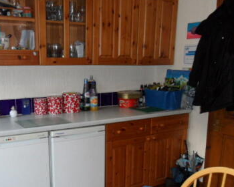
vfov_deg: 37.8
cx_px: 96
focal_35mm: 39
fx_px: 270
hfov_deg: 46.6
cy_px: 125
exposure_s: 1/30
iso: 200
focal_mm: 3.9
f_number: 3.2
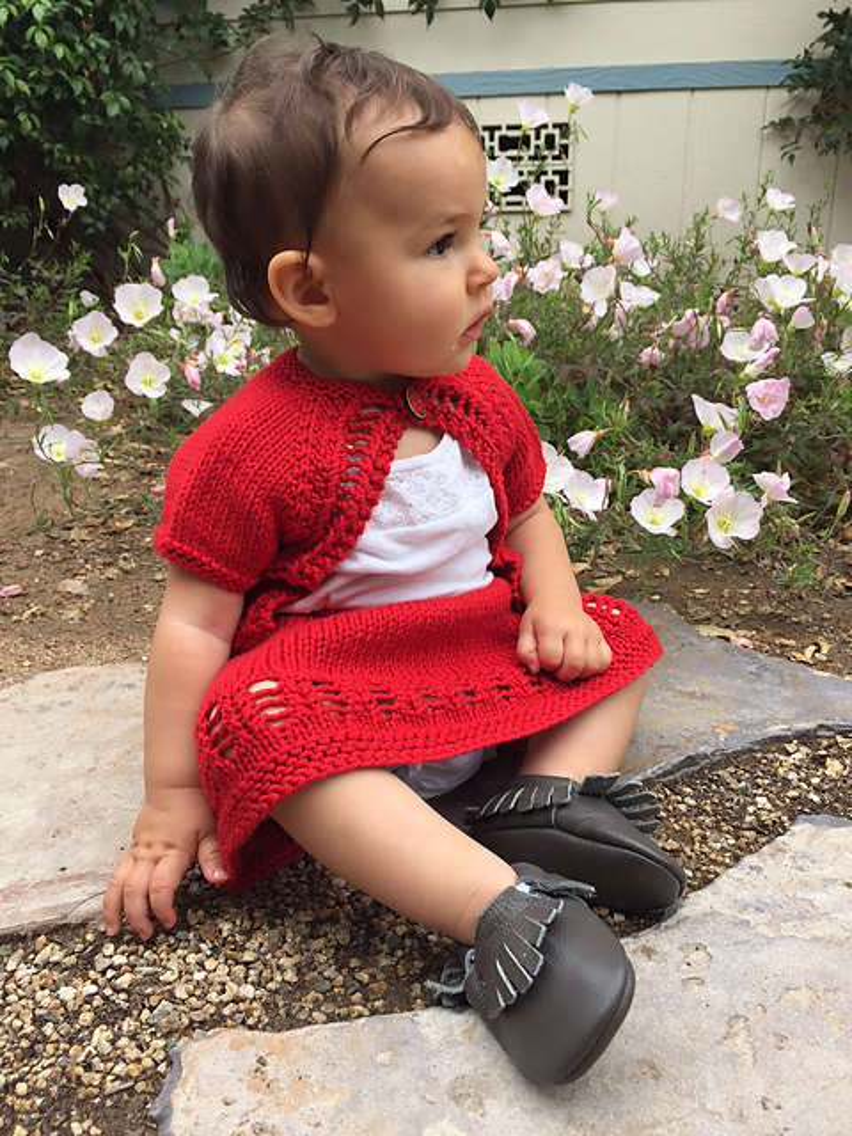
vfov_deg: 61.7
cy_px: 568
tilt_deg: -19.1
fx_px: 952
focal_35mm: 29
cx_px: 426
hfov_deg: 48.2
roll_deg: +0.6
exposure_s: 1/482
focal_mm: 4.15
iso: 32
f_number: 2.2
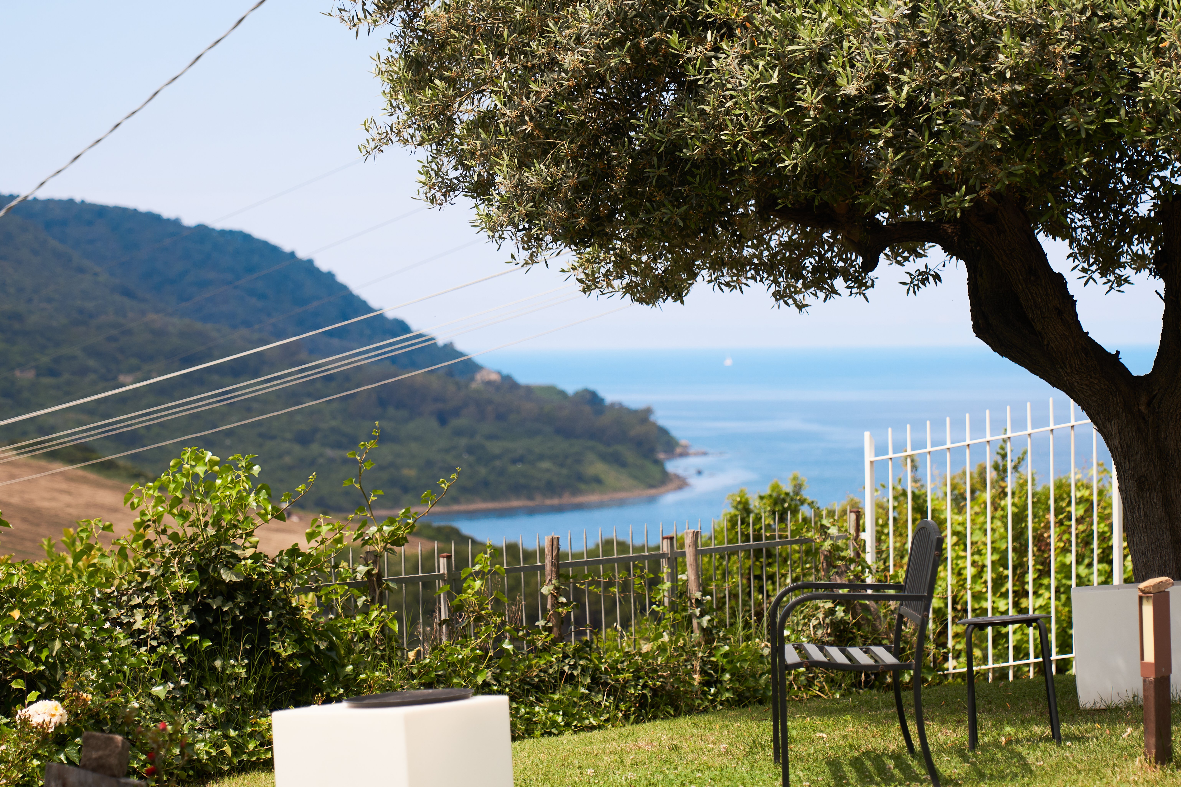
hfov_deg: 19.5
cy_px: 394
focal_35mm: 105
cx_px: 590
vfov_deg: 13.0
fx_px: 3444
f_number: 2.8
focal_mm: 70
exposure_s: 1/1600
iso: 100
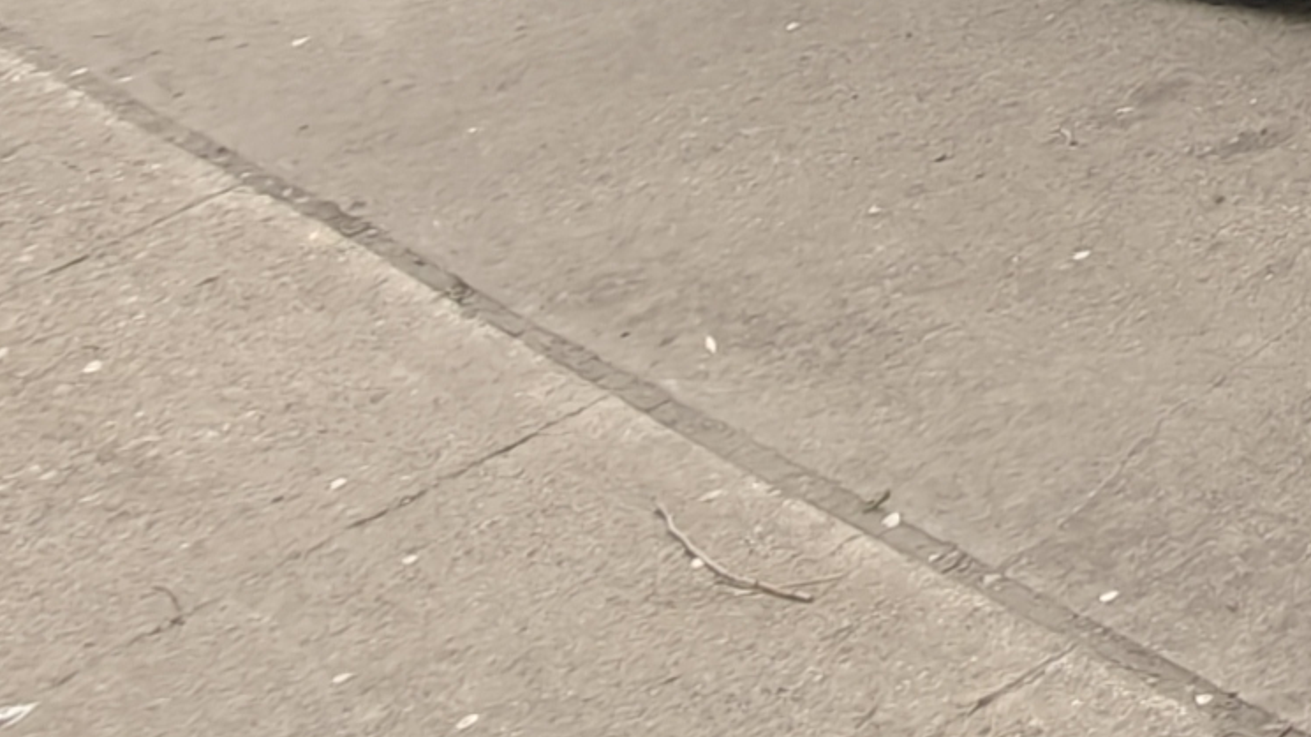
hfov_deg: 14.5
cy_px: -1211
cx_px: 3198
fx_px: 3128
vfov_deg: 10.7
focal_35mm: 90
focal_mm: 2.3
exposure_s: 1/100
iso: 250
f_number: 2
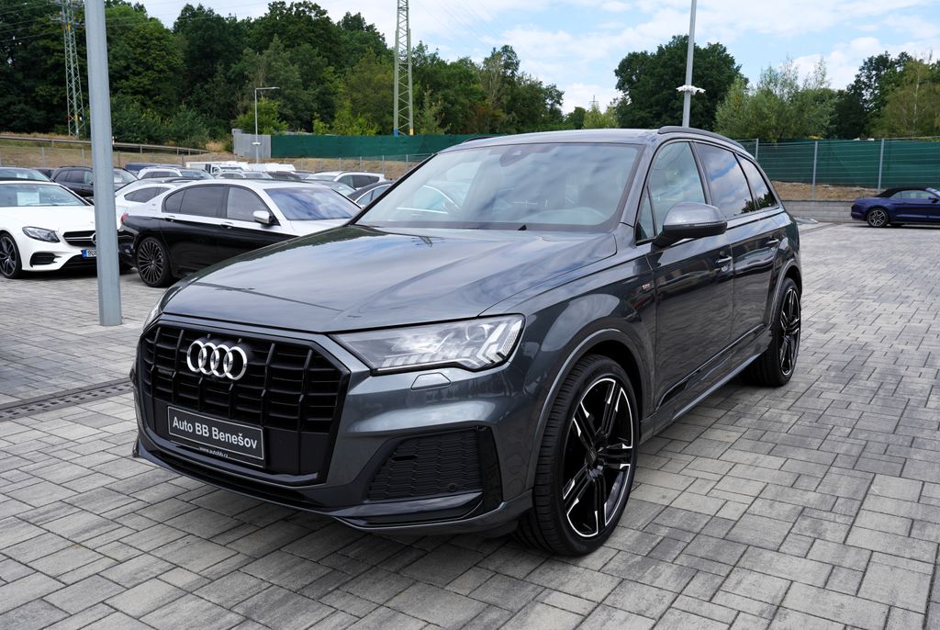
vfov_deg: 43.7
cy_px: 315
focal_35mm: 30
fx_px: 784
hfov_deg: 61.9
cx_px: 470
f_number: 8
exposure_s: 1/250
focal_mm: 30
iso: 100
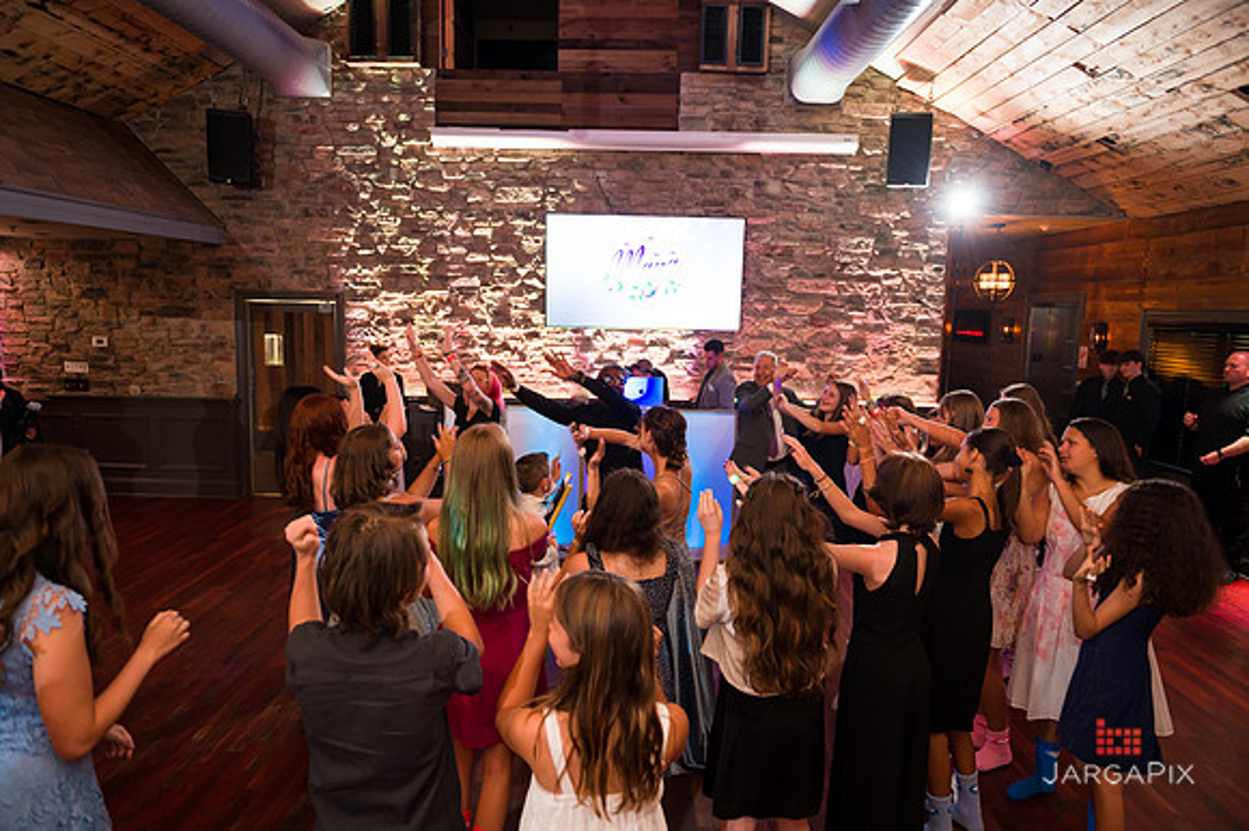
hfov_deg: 73.8
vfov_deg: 53.1
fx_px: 832
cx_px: 624
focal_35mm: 24
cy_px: 416
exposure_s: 1/125
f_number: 3.2
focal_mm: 24
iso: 1250
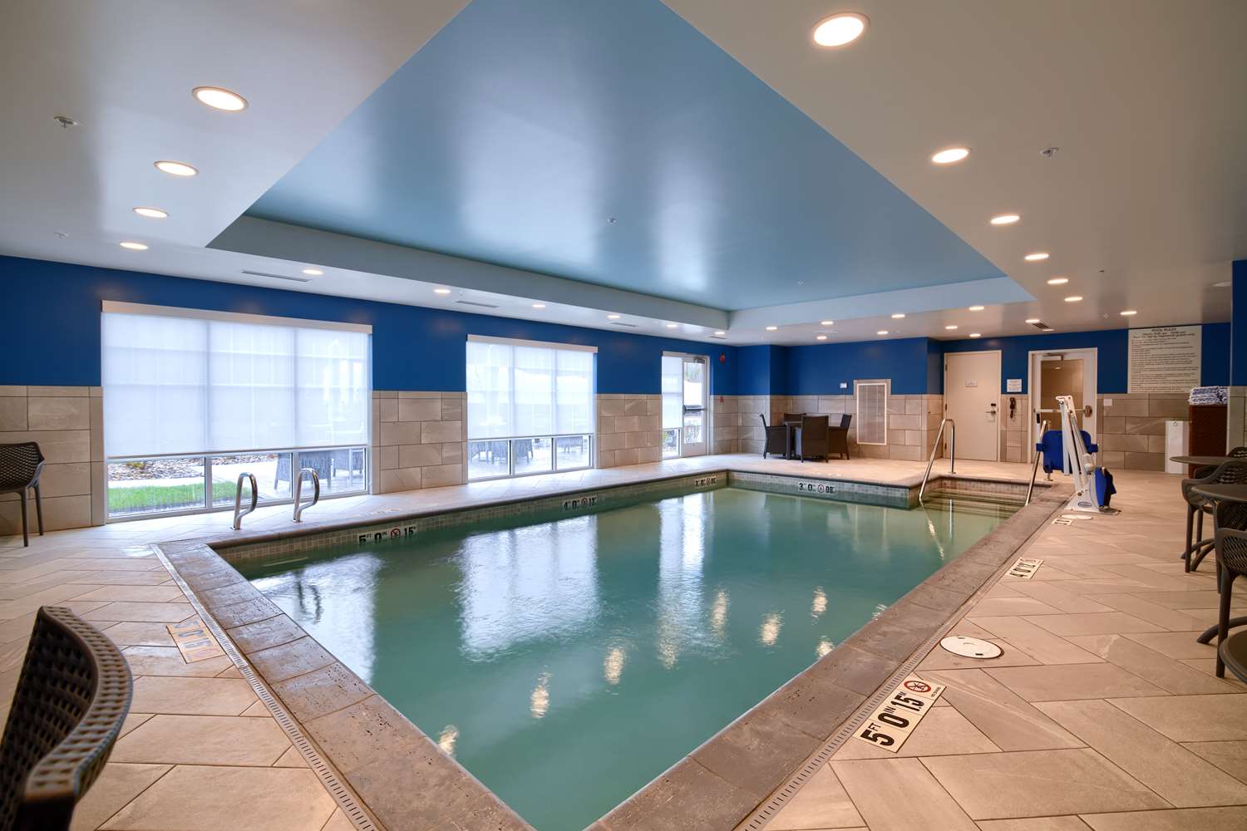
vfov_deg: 73.7
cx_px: 624
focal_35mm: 16
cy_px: 416
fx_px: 554
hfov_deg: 96.7
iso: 100
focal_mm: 16
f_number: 9
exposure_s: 1/1.3
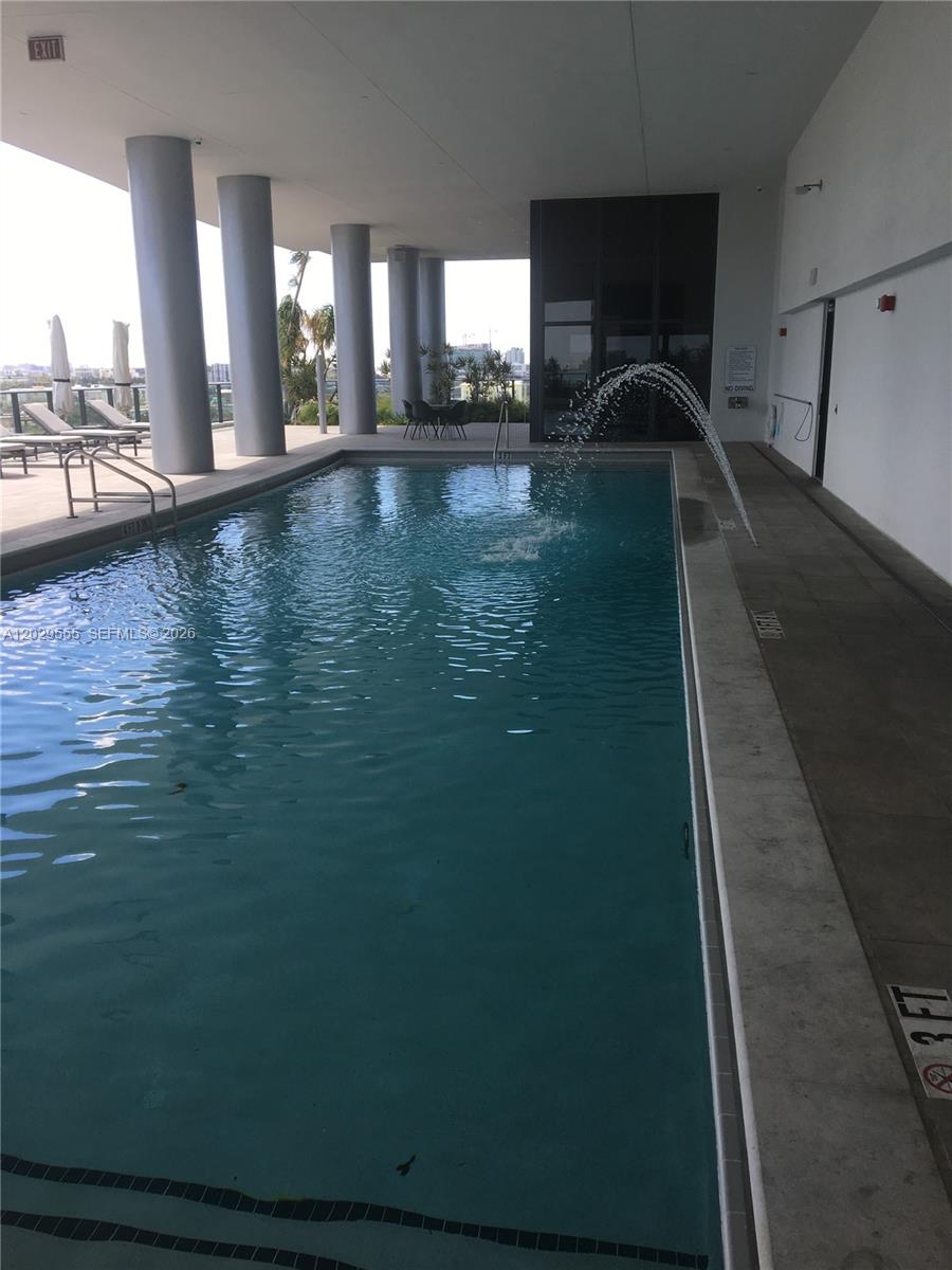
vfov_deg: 61.7
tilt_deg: -13.3
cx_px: 476
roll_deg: +1.4
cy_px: 635
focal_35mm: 29
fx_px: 1063
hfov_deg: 48.2
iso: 25
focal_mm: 4.15
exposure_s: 1/519
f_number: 2.2
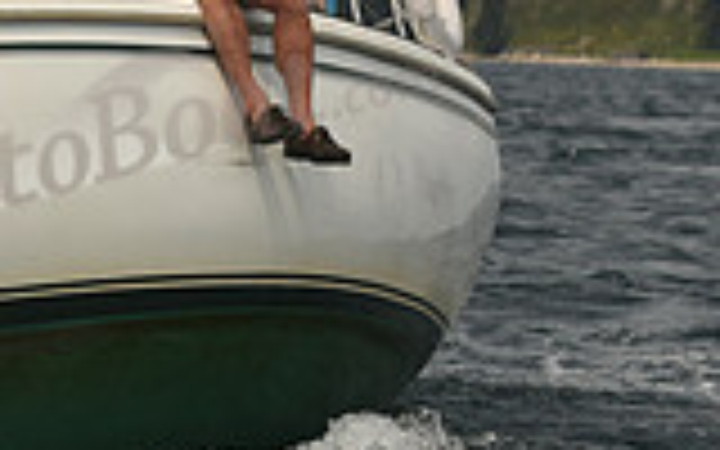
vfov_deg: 1.8
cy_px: -29
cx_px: -423
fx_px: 14521
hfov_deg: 2.8
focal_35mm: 740
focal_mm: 200
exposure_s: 1/1000
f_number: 7.1
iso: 250
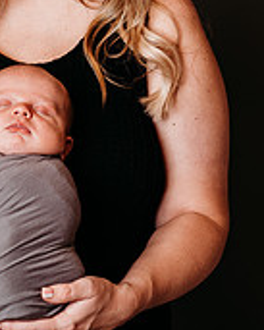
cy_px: -29
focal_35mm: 210
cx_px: 37
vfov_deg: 9.1
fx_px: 2049
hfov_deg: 7.4
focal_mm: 85
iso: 160
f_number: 2.5
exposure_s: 1/160
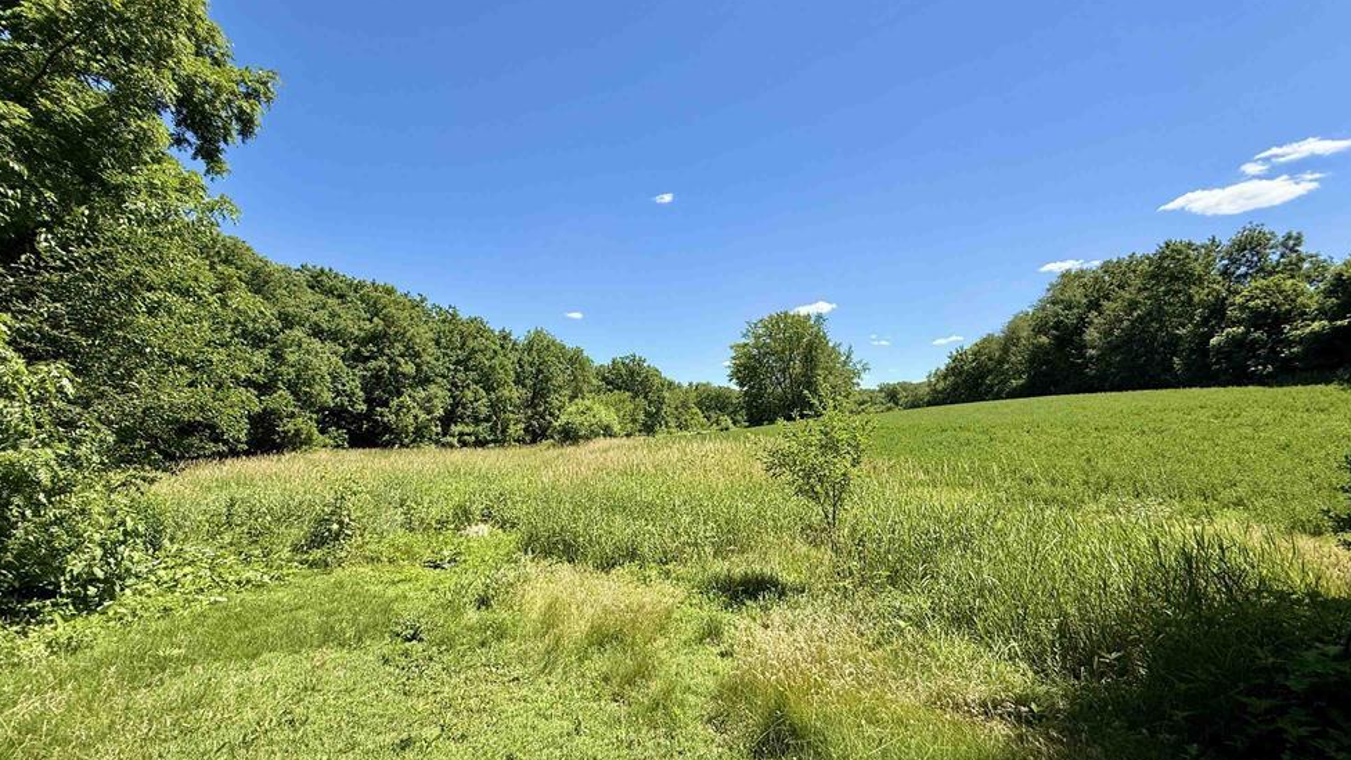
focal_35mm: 16
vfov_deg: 67.1
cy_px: 392
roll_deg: +0.4
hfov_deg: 99.3
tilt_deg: +4.6
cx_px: 656
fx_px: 573
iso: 50
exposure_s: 1/1572
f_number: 2.2
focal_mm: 2.22
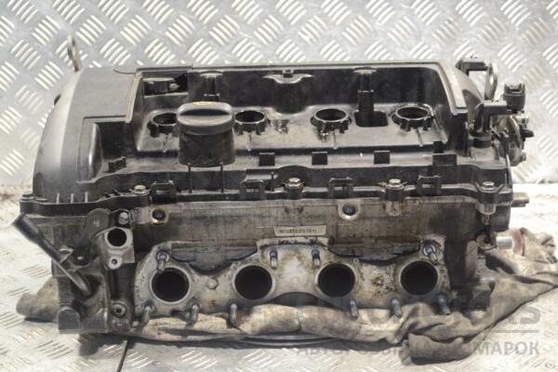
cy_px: 186
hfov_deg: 33.4
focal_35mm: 60
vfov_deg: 22.6
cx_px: 279
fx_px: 930
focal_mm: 40
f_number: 5.3
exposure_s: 1/30
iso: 720
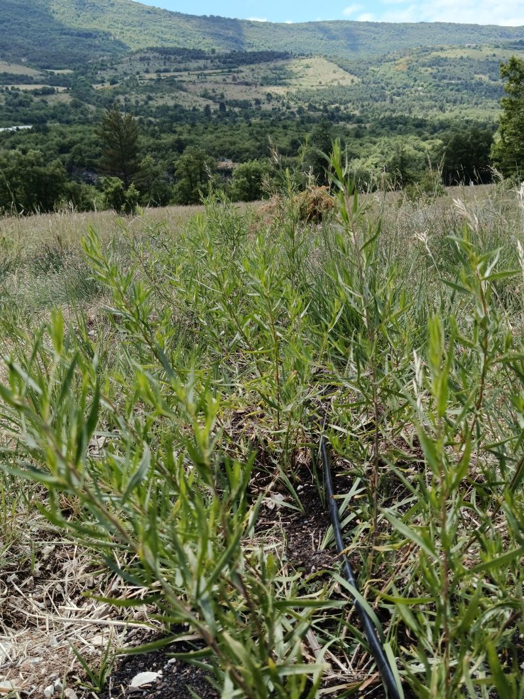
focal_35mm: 35
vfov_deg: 52.6
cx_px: 262
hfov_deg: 40.7
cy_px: 350
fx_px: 707
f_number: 1.7
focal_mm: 5.24
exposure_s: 1/272
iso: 50
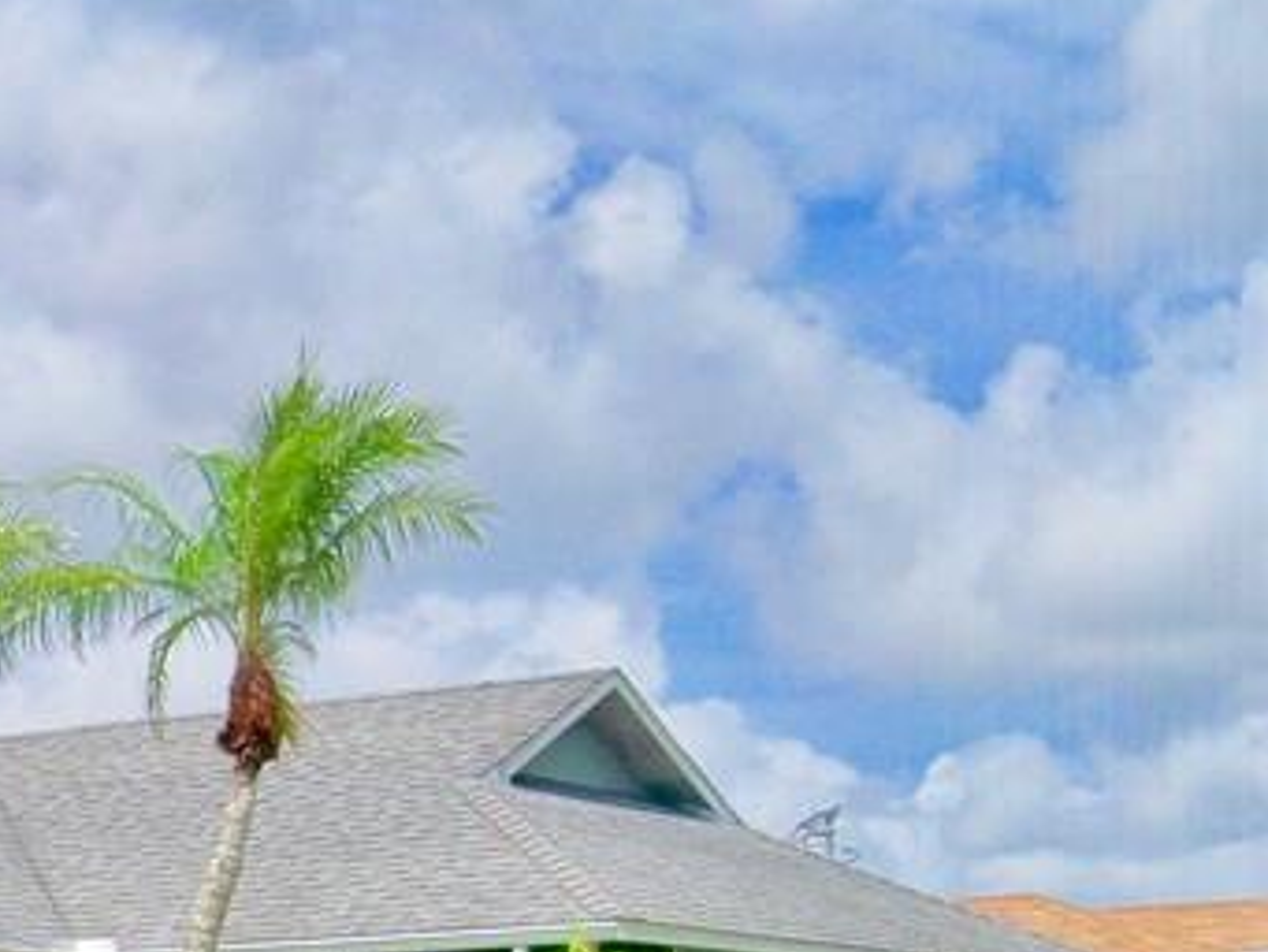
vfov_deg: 13.9
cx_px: -454
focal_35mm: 105
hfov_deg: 17.4
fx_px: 3848
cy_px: 978
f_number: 6.2
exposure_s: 1/500
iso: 100
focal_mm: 6.2
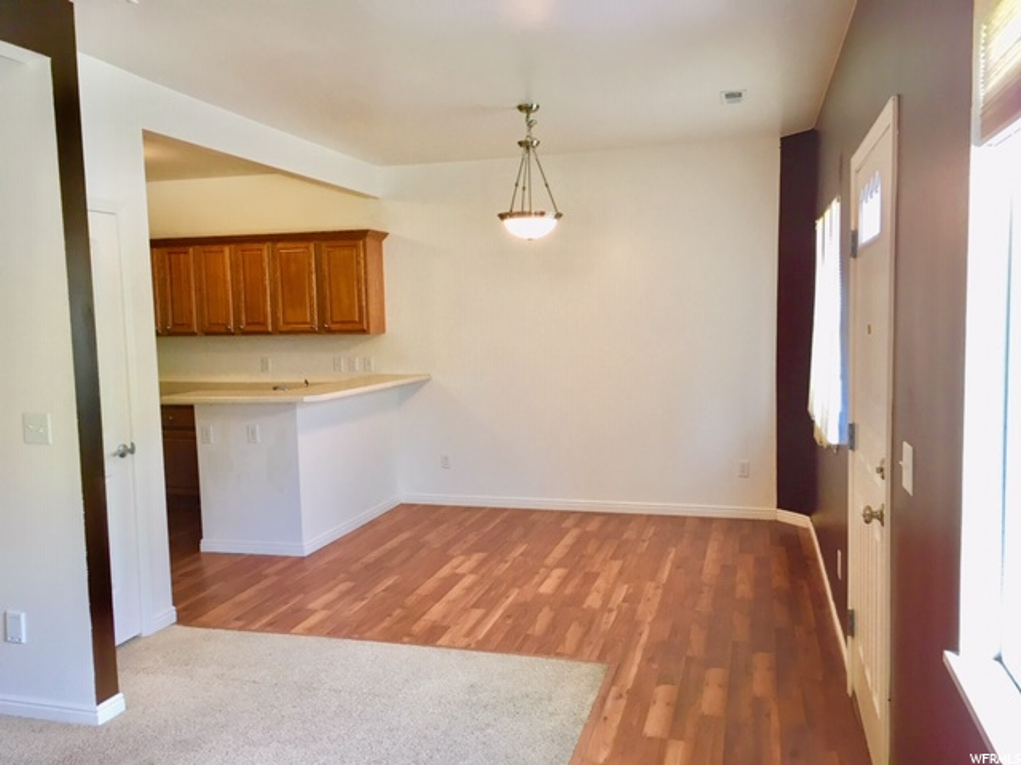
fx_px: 855
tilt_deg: -6.3
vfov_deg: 48.2
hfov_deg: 61.7
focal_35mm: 29
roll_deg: +1.9
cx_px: 510
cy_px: 382
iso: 64
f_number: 2.2
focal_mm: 4.15
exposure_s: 1/30
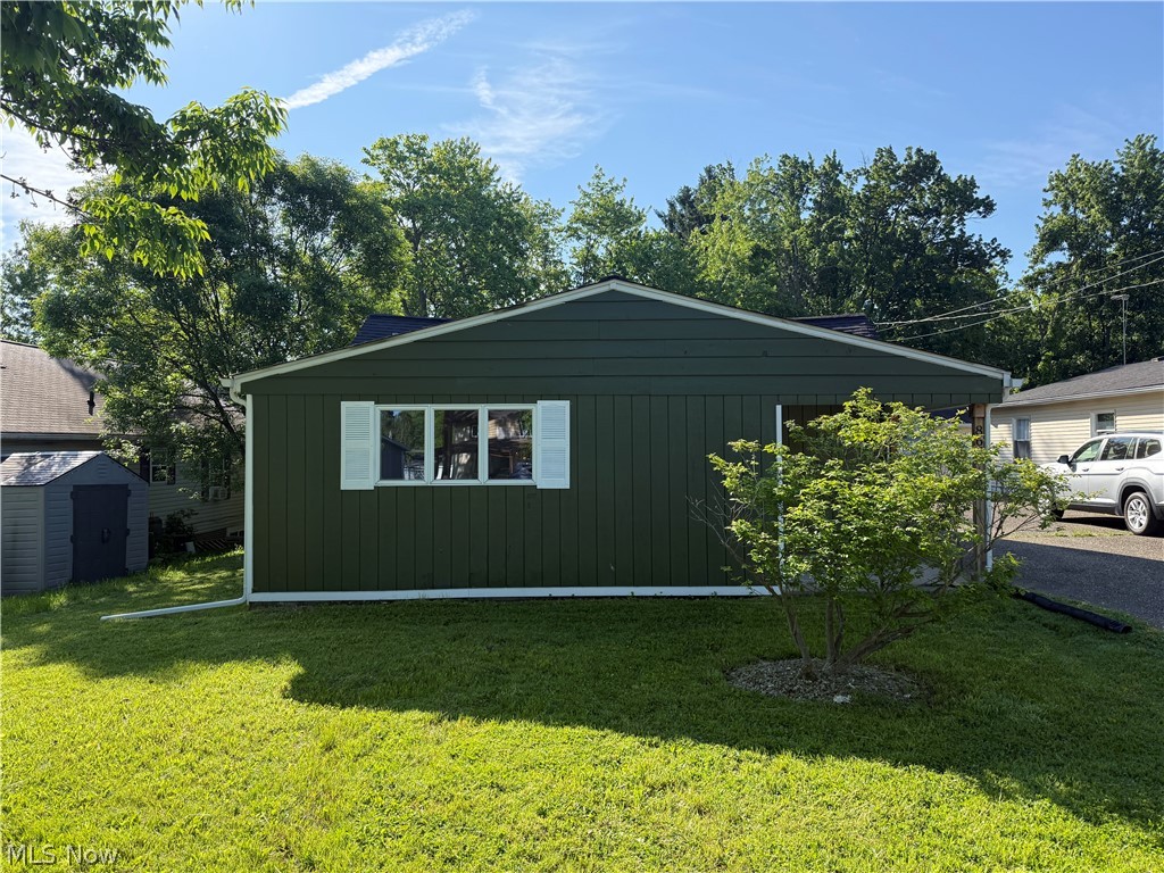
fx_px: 807
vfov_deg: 56.8
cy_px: 436
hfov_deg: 71.6
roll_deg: +0.4
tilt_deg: +1.6
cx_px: 582
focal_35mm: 24
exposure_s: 1/2110
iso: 100
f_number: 1.78
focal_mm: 6.76
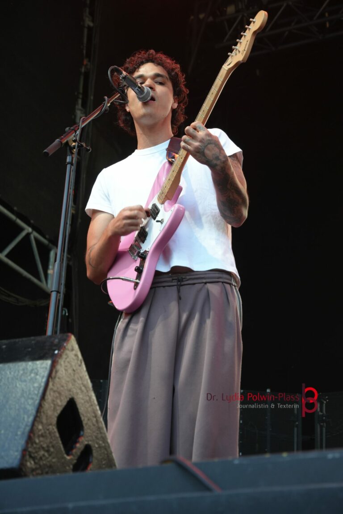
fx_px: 1265
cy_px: 257
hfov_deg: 15.4
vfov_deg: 23.0
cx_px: 172
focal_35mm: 88
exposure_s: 1/160
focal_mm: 59
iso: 640
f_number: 5
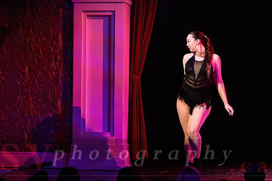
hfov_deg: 12.1
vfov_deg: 8.1
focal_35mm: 170
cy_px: 79
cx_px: 168
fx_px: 1284
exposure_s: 1/200
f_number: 2.8
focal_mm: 135
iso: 1600
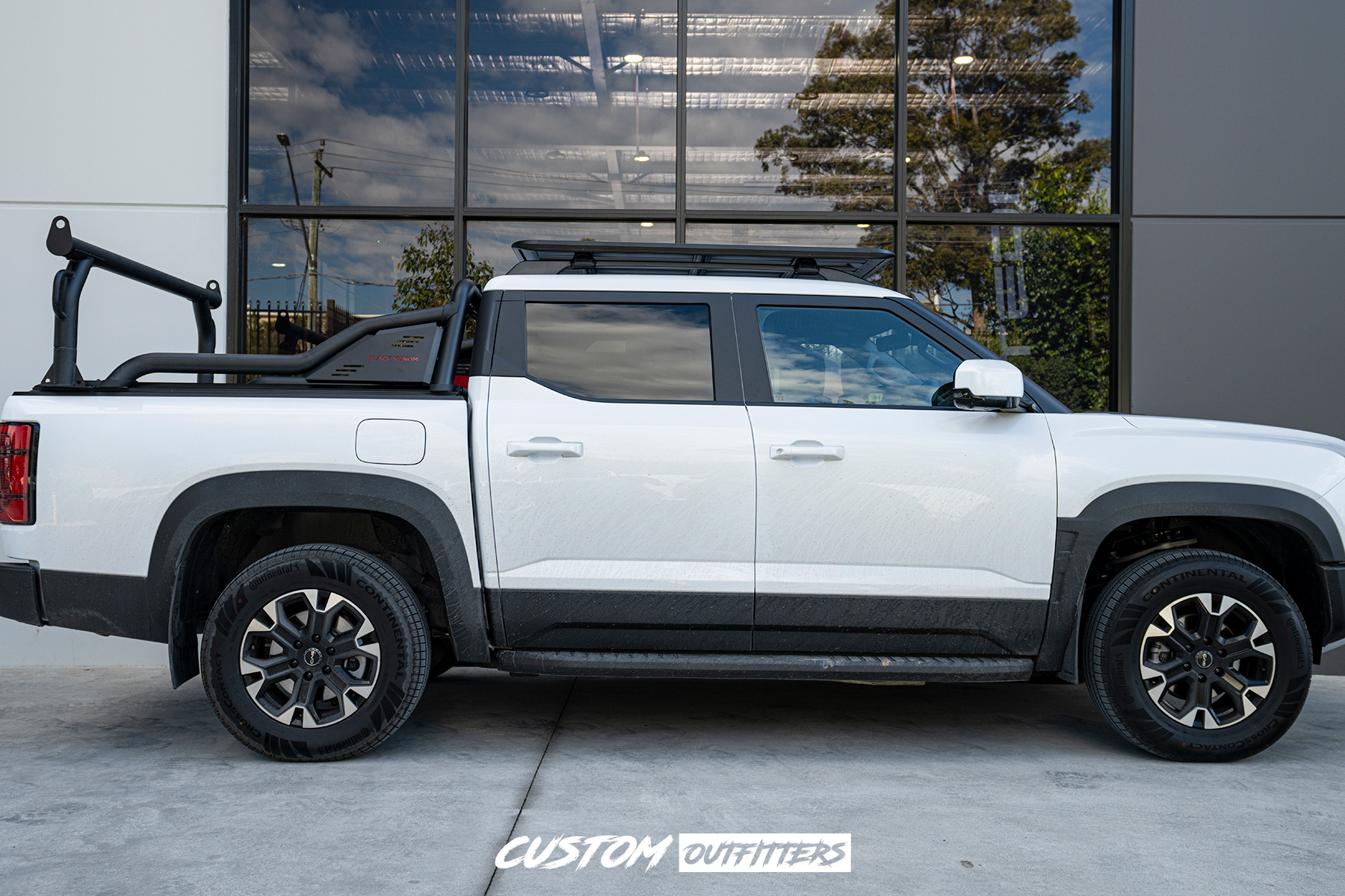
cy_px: 448
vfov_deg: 43.6
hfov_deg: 61.9
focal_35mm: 30
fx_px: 1121
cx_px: 672
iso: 125
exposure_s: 1/160
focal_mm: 30
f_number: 4
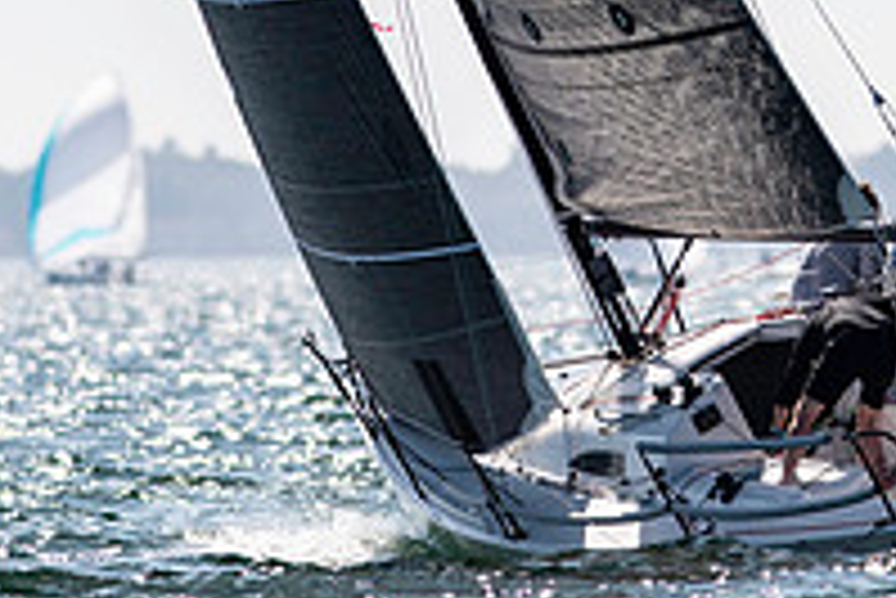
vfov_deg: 0.9
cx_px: 768
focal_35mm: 1461
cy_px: -157
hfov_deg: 1.4
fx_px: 36388
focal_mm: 300
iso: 200
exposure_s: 1/4000
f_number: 5
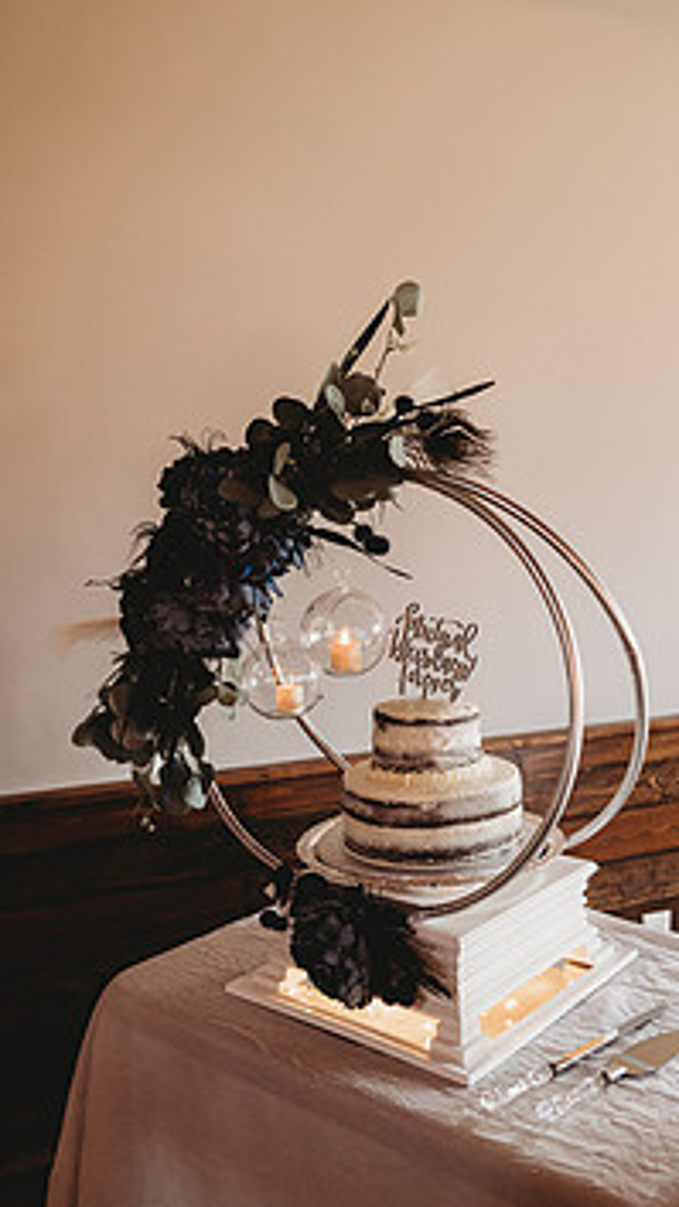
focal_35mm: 32
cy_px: 661
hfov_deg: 36.2
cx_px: 467
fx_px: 1025
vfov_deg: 60.9
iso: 800
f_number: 2.5
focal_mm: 24
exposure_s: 1/125
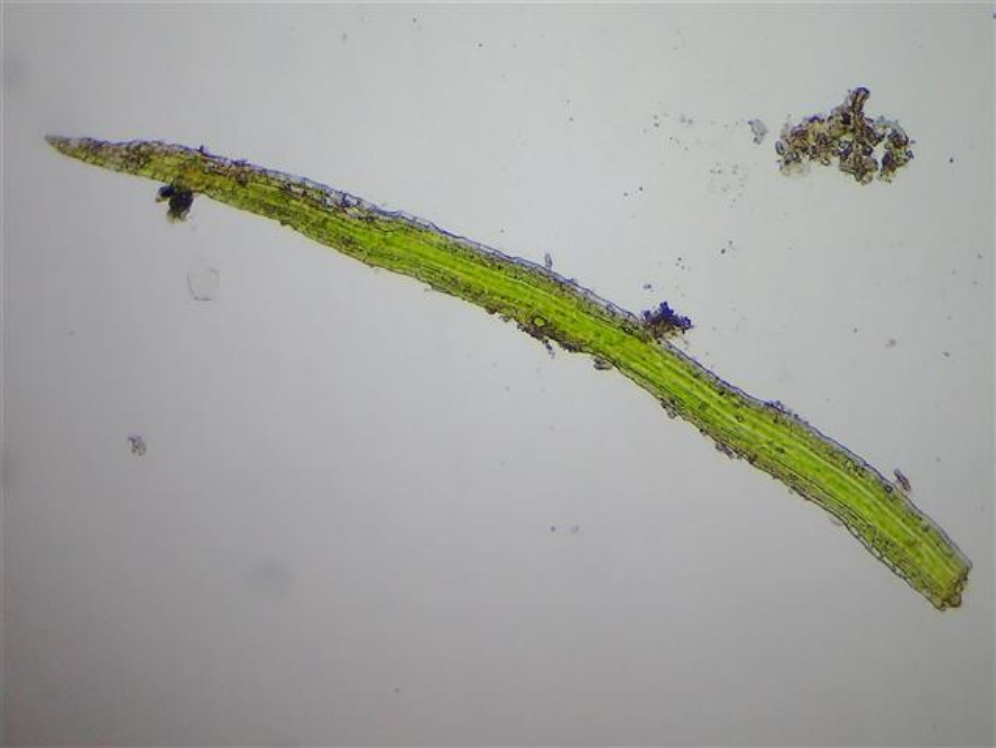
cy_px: 374
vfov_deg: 25.7
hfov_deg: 33.8
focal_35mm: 57
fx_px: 1641
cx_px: 498
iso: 200
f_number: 3.5
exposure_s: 1/60
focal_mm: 10.29
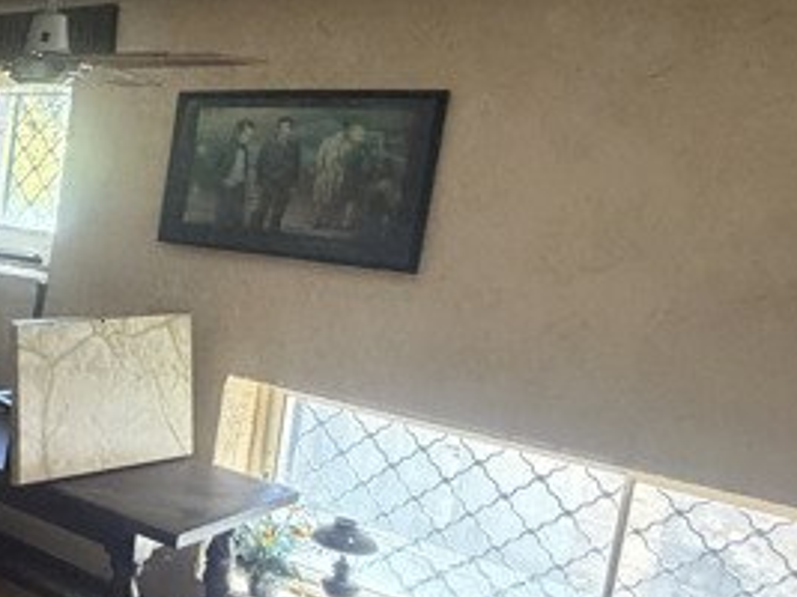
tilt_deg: -7.5
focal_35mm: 42
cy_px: 248
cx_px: -307
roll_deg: -1.9
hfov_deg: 31.2
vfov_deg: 34.2
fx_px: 967
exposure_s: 1/60
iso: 400
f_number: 2.2
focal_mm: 2.22
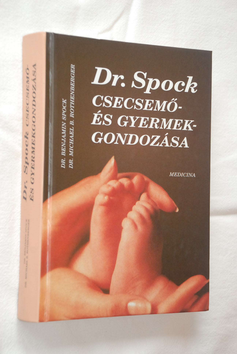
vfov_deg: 21.9
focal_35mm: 93
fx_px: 916
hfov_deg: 14.7
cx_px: 118
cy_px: 177
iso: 1250
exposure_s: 1/100
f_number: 5.3
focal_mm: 62
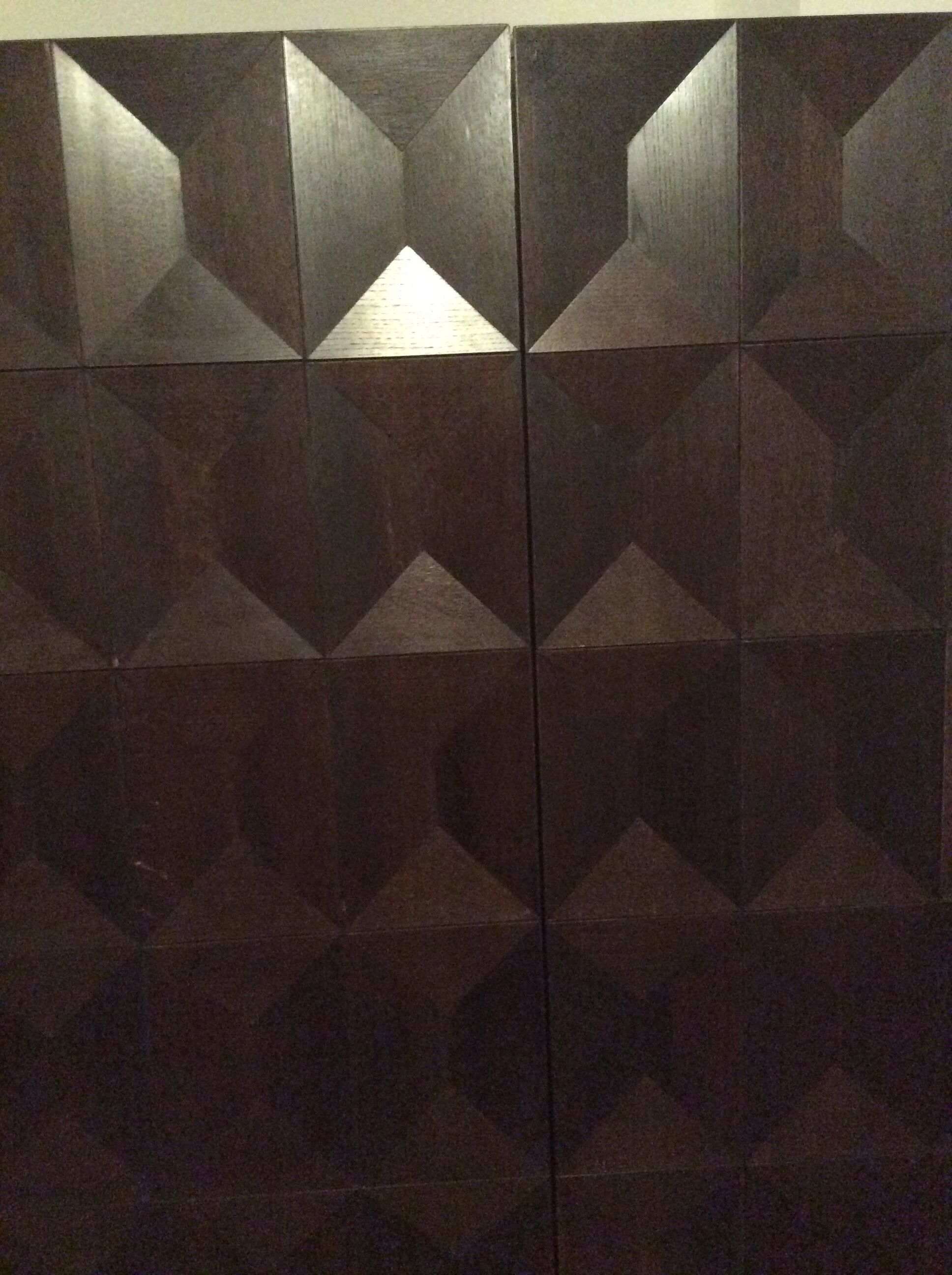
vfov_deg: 56.9
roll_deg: +2.4
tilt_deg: -11.7
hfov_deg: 44.1
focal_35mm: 32
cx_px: 476
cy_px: 638
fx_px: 1177
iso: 640
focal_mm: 3.3
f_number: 2.4
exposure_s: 1/17
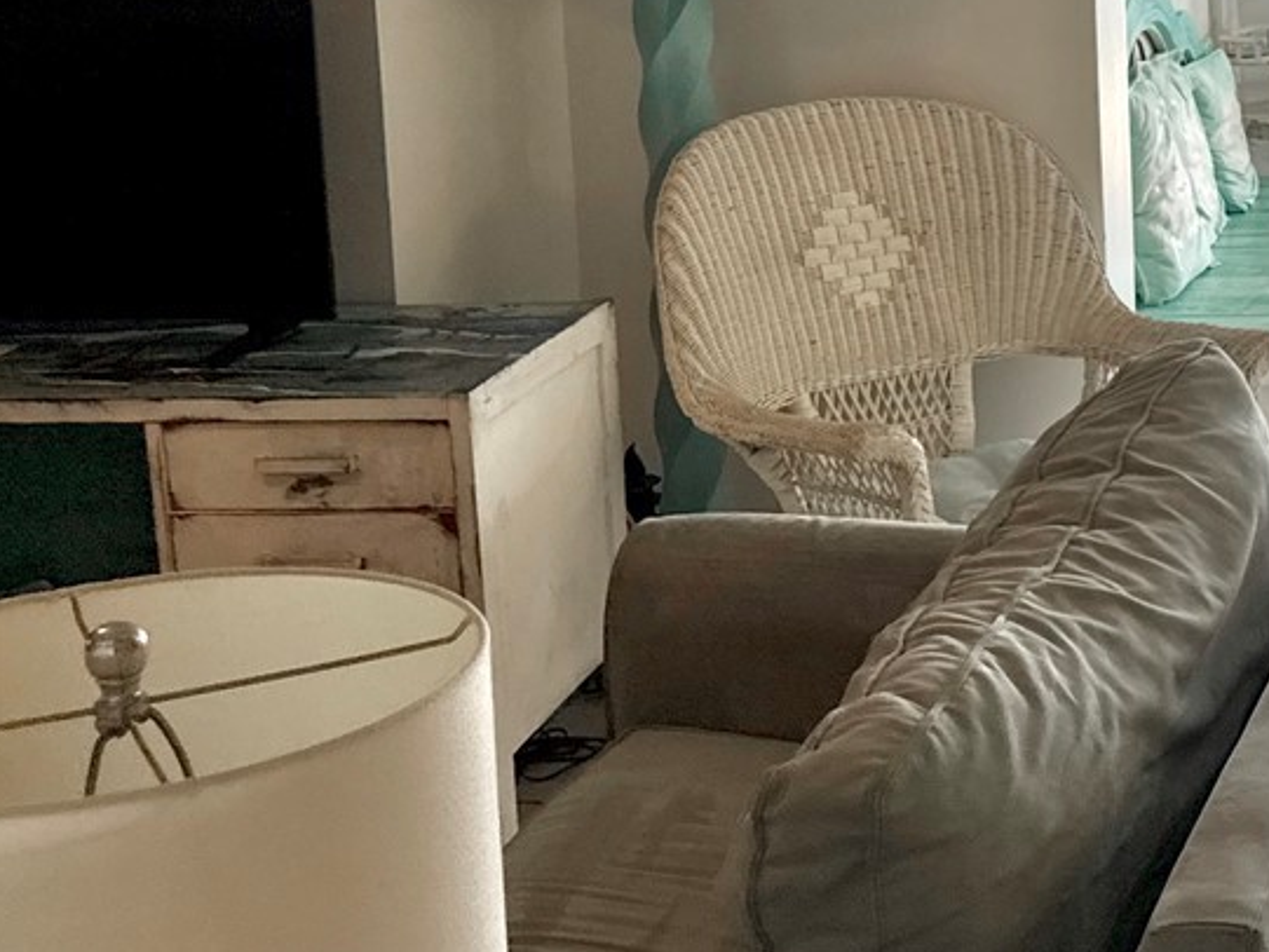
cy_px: 61
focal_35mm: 71
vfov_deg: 20.2
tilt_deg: -6.9
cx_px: 1412
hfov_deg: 25.3
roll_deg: -1.3
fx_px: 2603
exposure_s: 1/467
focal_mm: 6.76
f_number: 1.78
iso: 80
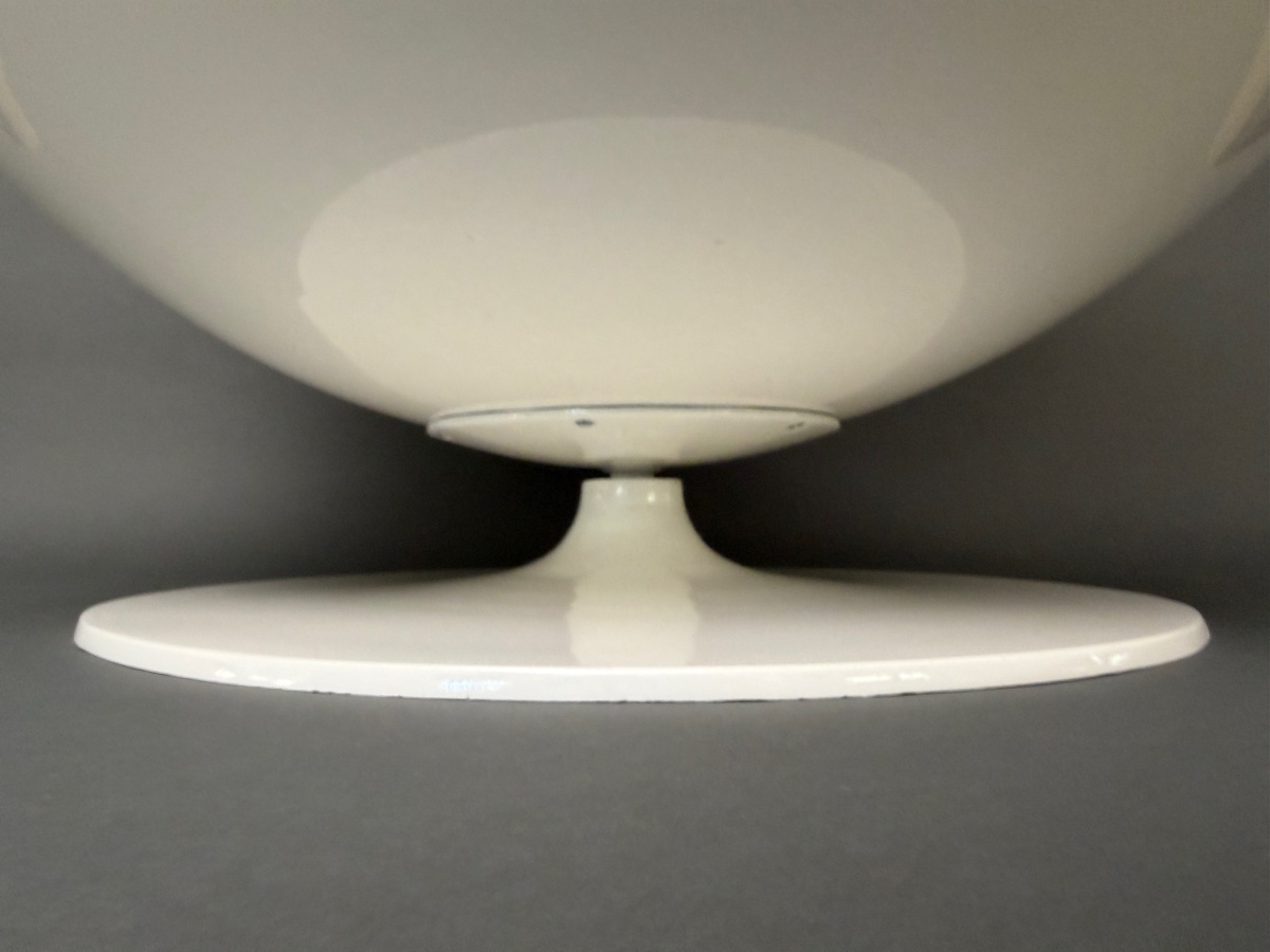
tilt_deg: +3.7
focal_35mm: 24
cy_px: 476
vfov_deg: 56.8
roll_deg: +0.6
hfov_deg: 71.6
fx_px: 881
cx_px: 635
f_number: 2.2
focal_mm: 2.22
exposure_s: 1/50
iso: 320
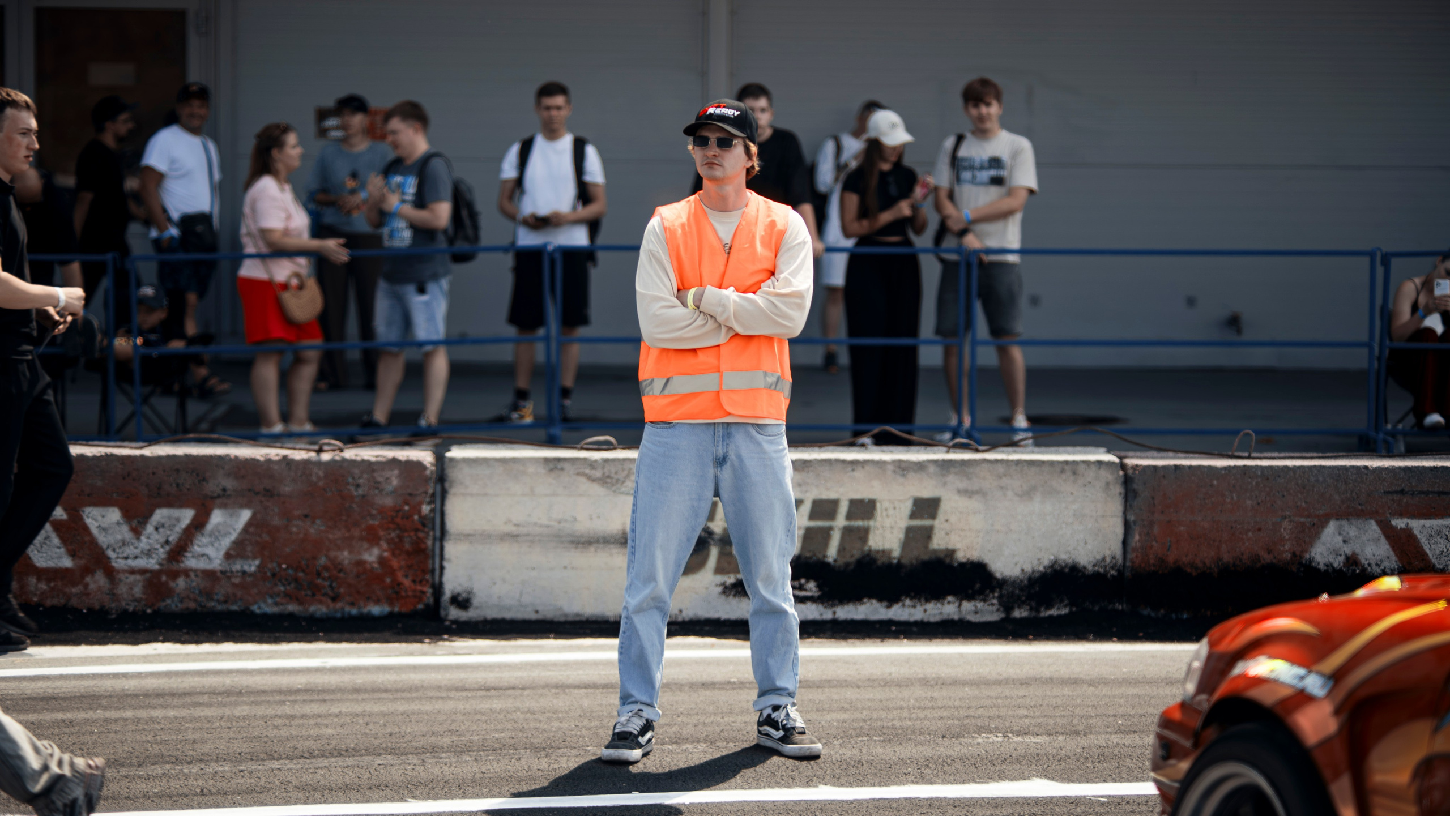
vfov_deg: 13.6
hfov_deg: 23.9
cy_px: 408
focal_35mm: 89
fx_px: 3424
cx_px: 725
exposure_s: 1/250
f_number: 1.8
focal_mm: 85
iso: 100
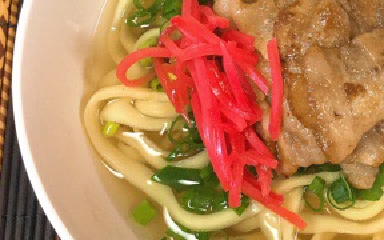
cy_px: 87
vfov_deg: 17.8
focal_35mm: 73
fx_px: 764
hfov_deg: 27.7
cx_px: 307
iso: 64
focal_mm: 3.3
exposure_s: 1/30
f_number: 2.4
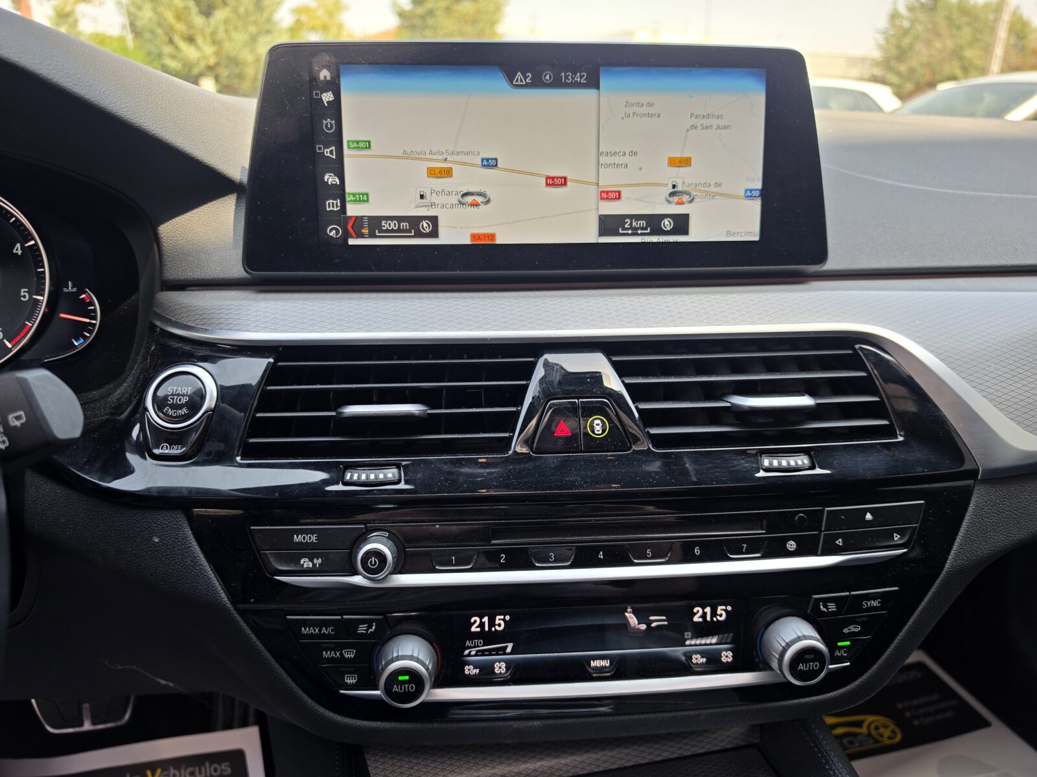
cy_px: 388
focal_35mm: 23
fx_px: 689
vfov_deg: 58.9
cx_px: 518
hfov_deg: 73.9
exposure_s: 1/64.9
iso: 10
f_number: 1.4
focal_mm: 6.5
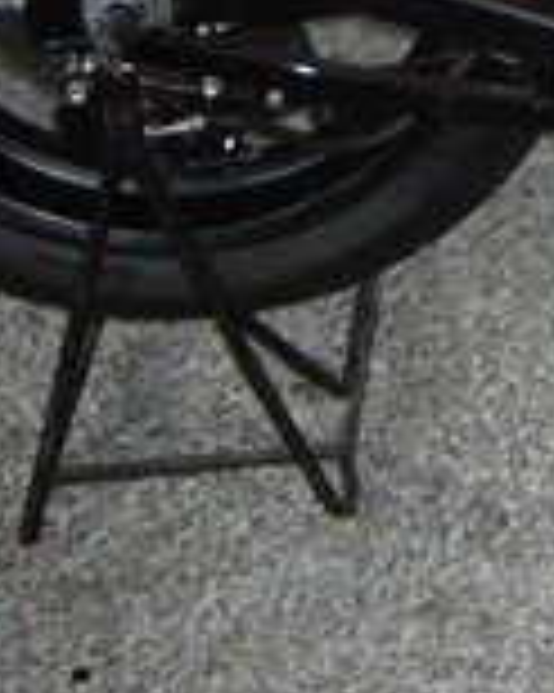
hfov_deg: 9.4
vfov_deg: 12.1
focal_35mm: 152
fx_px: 3118
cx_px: 1189
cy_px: -356
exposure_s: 1/30
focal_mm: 4.9
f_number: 2.9
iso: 200
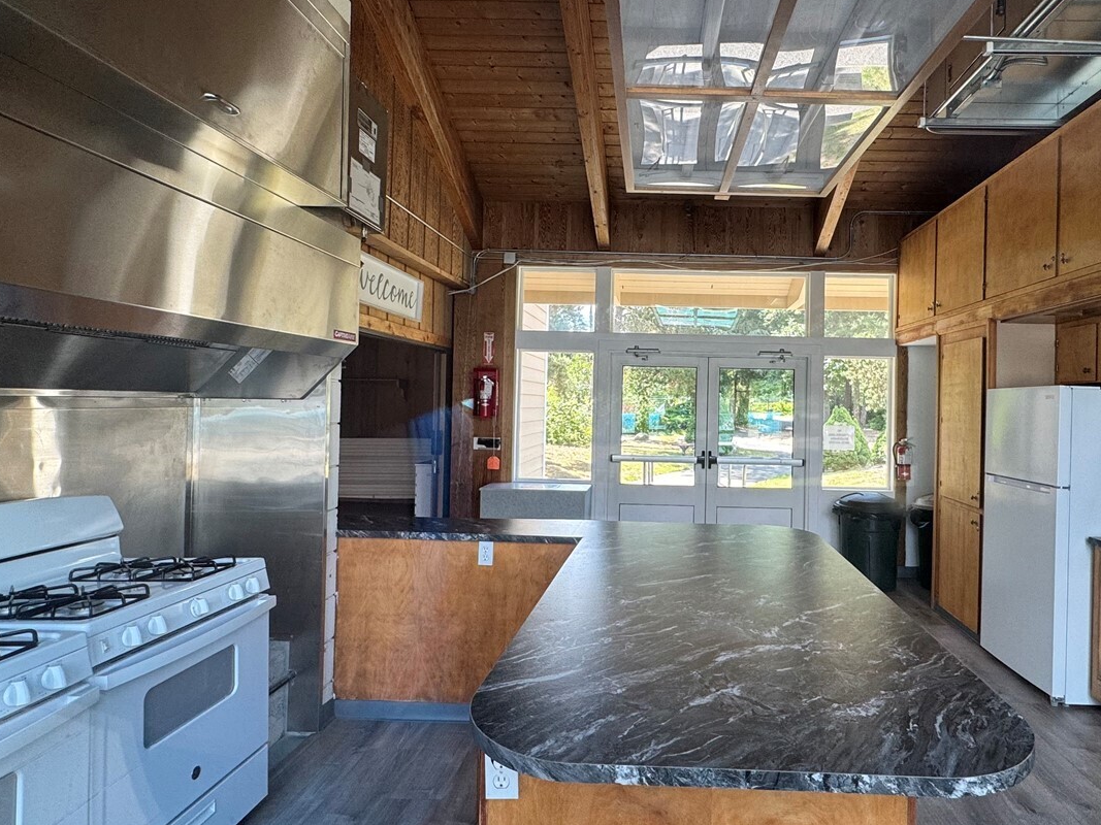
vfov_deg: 63.4
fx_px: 668
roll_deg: -1.2
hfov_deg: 78.2
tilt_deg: -0.8
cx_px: 655
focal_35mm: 21
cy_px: 397
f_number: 2.2
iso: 100
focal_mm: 2.22
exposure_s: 1/99
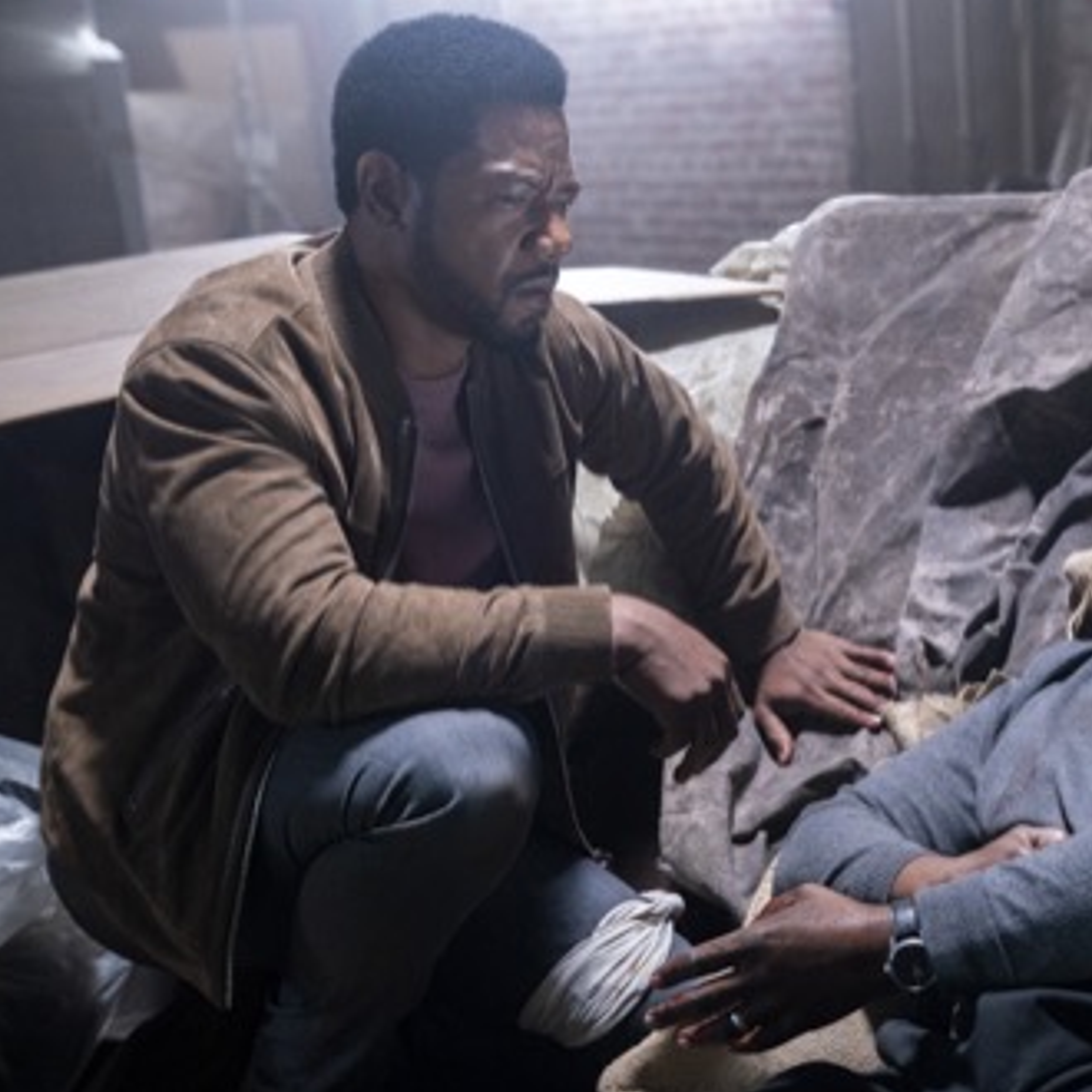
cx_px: 814
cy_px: 548
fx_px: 2391
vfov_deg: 25.7
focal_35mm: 67
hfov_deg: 25.4
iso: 6400
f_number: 3.5
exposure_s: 1/400
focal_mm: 52
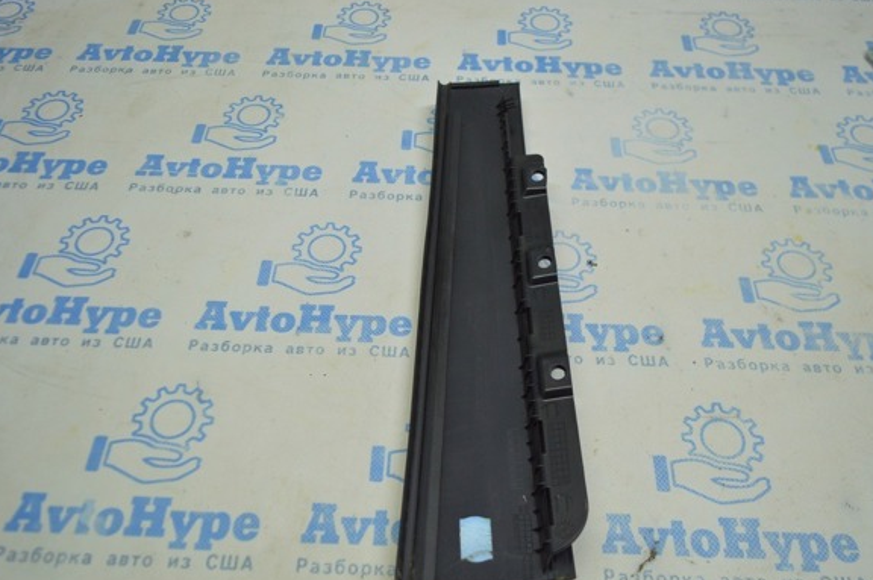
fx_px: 727
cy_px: 316
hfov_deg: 62.0
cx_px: 426
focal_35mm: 30
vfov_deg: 43.5
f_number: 3.5
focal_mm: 18
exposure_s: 1/80
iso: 400
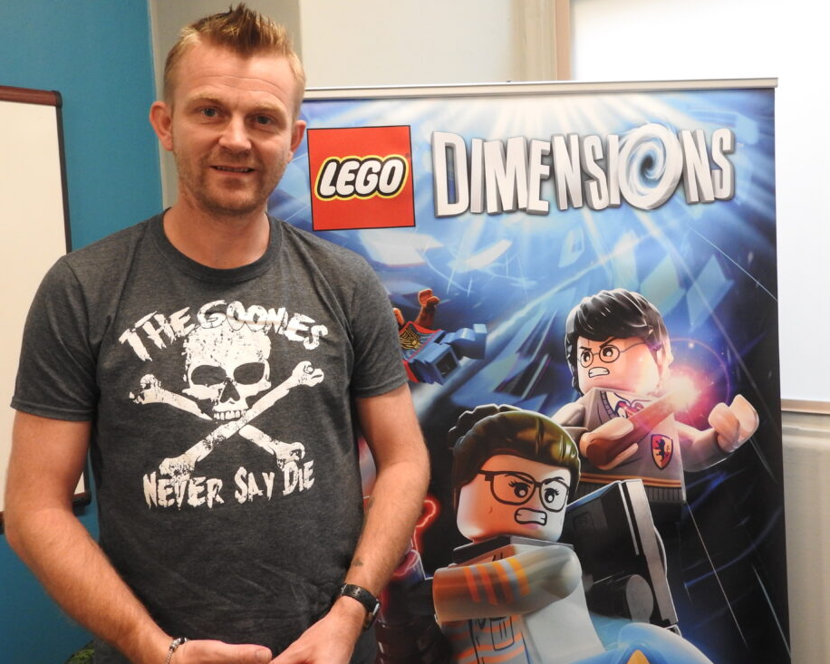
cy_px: 318
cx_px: 463
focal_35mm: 36
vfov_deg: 41.2
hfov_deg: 50.2
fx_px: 884
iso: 400
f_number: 3.6
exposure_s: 1/30
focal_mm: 5.9
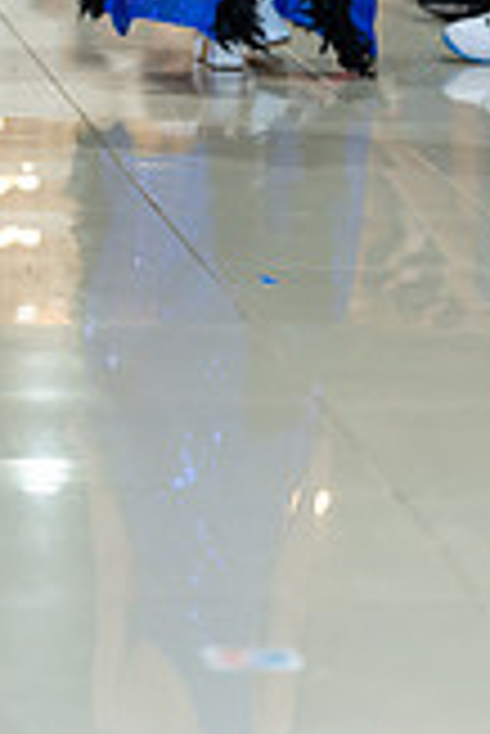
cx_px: -99
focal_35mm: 234
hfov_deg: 5.9
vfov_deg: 8.7
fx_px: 4767
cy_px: -104
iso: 100
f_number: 1.4
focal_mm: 85
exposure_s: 1/160
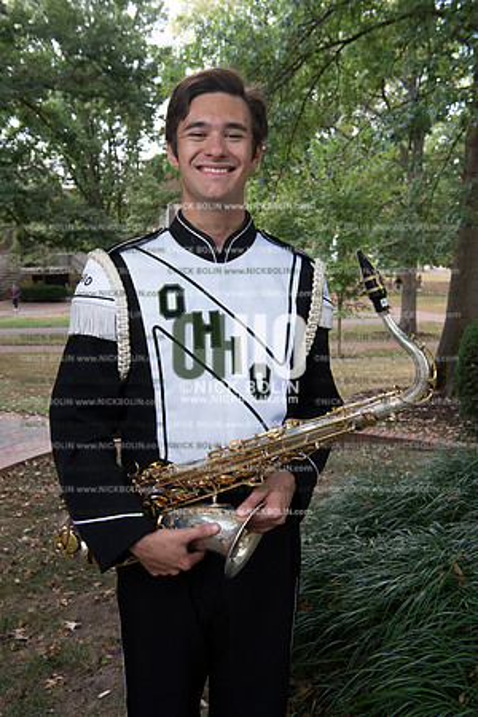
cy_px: 358
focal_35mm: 40
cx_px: 239
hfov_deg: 33.4
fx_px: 797
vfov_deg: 48.5
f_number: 8
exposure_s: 1/100
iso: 800
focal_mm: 40
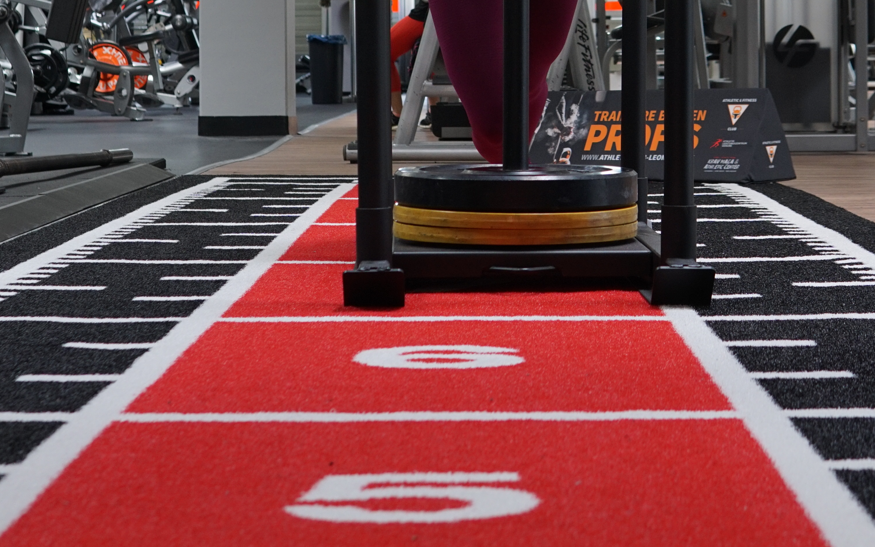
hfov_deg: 22.8
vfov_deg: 14.1
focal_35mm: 91
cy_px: -26
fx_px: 2170
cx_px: 536
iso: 320
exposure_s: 1/160
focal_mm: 30
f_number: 4
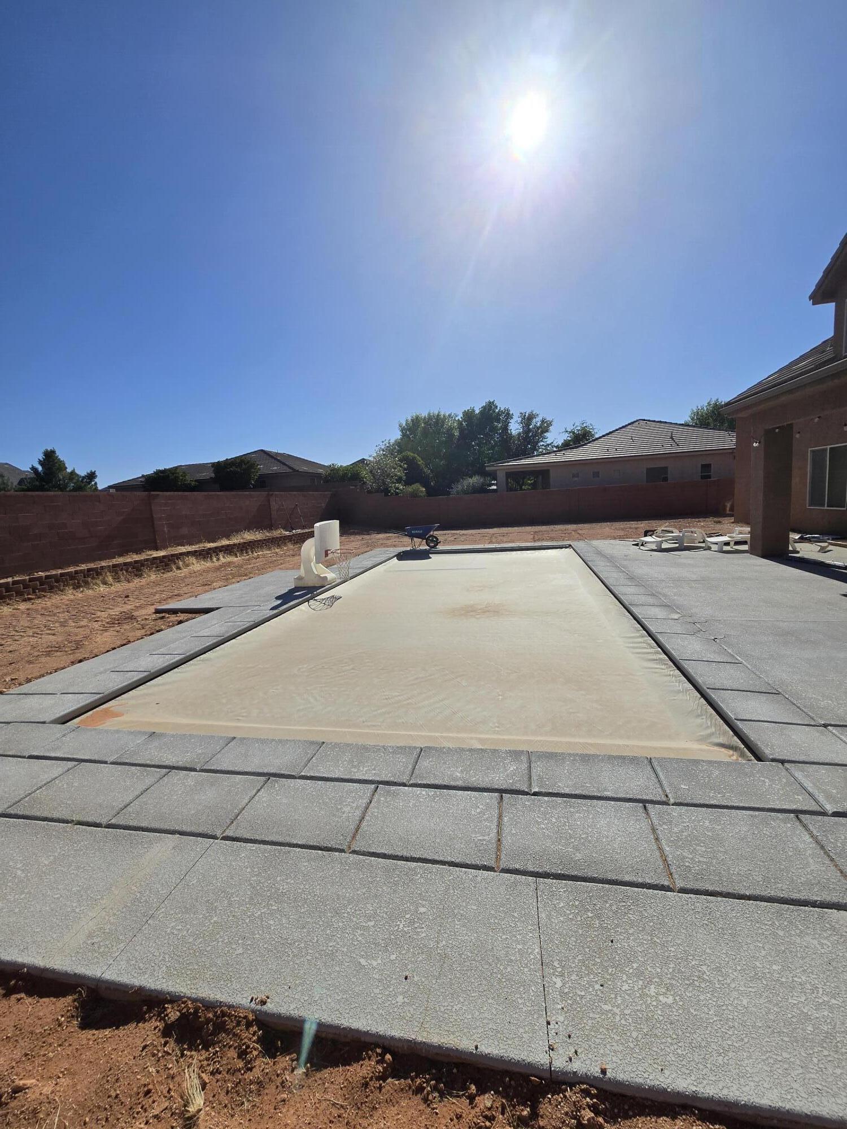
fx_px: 424
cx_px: 424
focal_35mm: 13
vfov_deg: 106.2
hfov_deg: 89.9
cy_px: 564
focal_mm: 2.2
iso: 50
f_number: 2.2
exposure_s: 1/5883
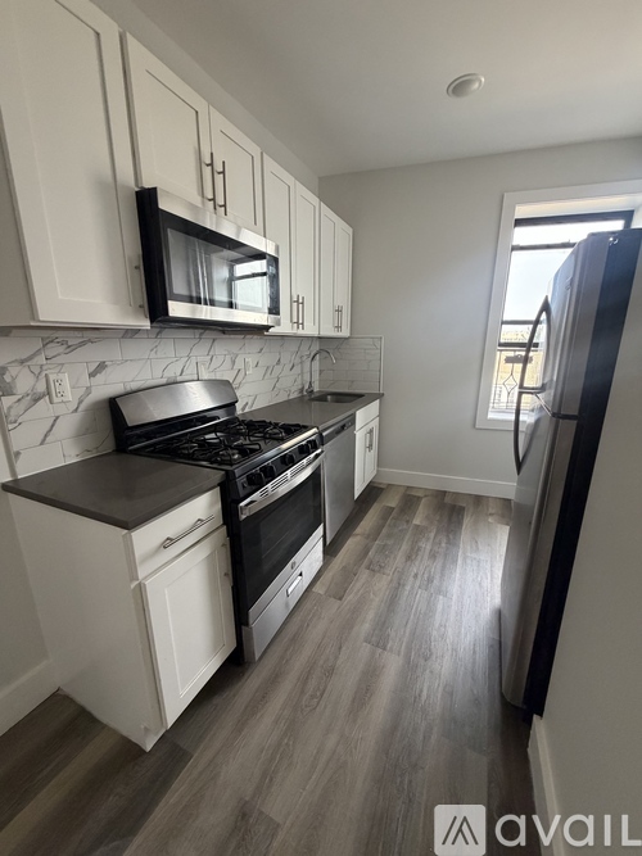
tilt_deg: -13.6
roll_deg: -0.1
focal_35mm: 14
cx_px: 321
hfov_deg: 85.7
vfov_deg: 102.1
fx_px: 346
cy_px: 428
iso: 320
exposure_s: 1/121
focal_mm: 2.22
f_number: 2.2
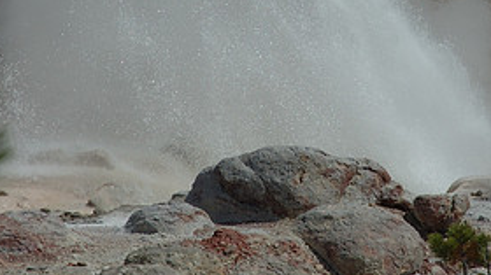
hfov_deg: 9.5
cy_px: 9
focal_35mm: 228
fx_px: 2966
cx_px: 344
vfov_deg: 5.3
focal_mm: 70
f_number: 9
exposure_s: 1/320
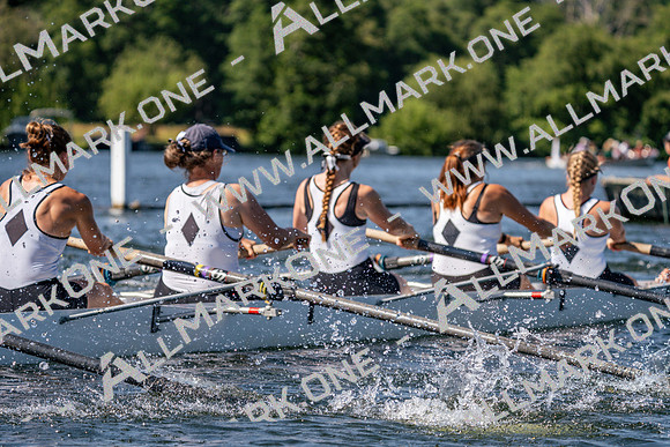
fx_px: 3723
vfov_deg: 6.9
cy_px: 224
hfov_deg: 10.3
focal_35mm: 200
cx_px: 335
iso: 200
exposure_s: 1/1600
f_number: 5.6
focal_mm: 200
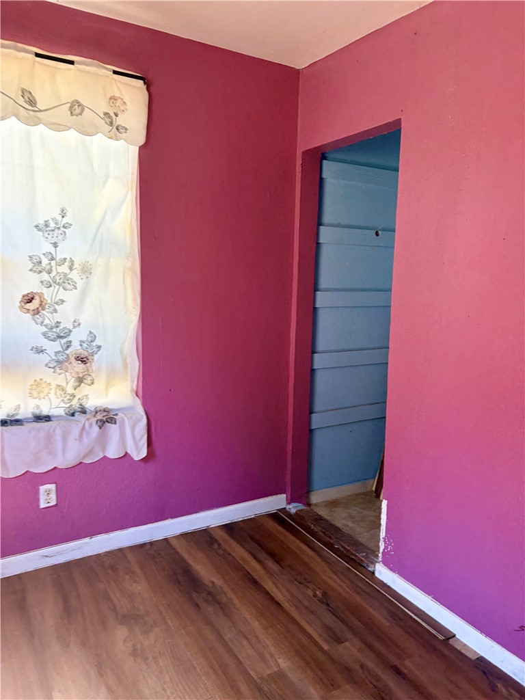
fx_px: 526
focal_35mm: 26
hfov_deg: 53.1
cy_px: 350
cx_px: 262
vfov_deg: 67.3
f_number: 1.6
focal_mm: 5.96
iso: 125
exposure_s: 1/121
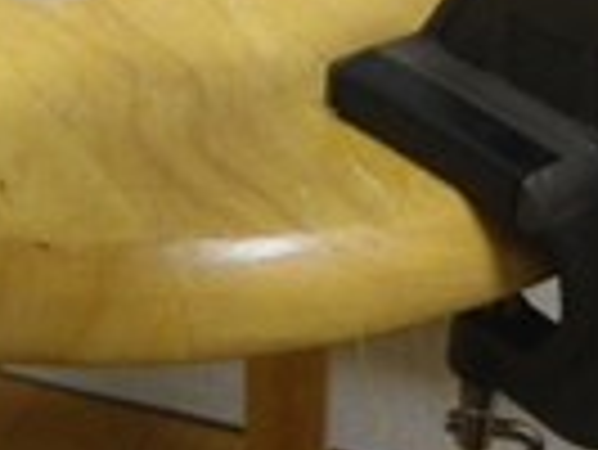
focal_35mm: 84
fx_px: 1452
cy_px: -117
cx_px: 337
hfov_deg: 23.2
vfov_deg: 16.7
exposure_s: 1/50
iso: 500
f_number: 3.5
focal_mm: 5
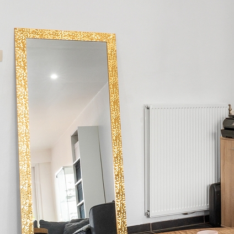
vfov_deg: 22.5
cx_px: 348
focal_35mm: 77
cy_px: 98
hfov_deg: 19.6
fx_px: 589
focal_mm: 16
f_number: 11
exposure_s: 1/5
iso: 250
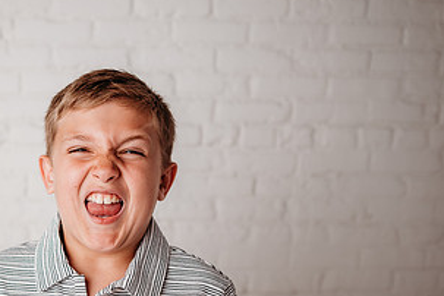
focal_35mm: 46
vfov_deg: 29.1
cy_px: 191
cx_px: 81
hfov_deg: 40.7
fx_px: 567
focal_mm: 24
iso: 100
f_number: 2
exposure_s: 1/200
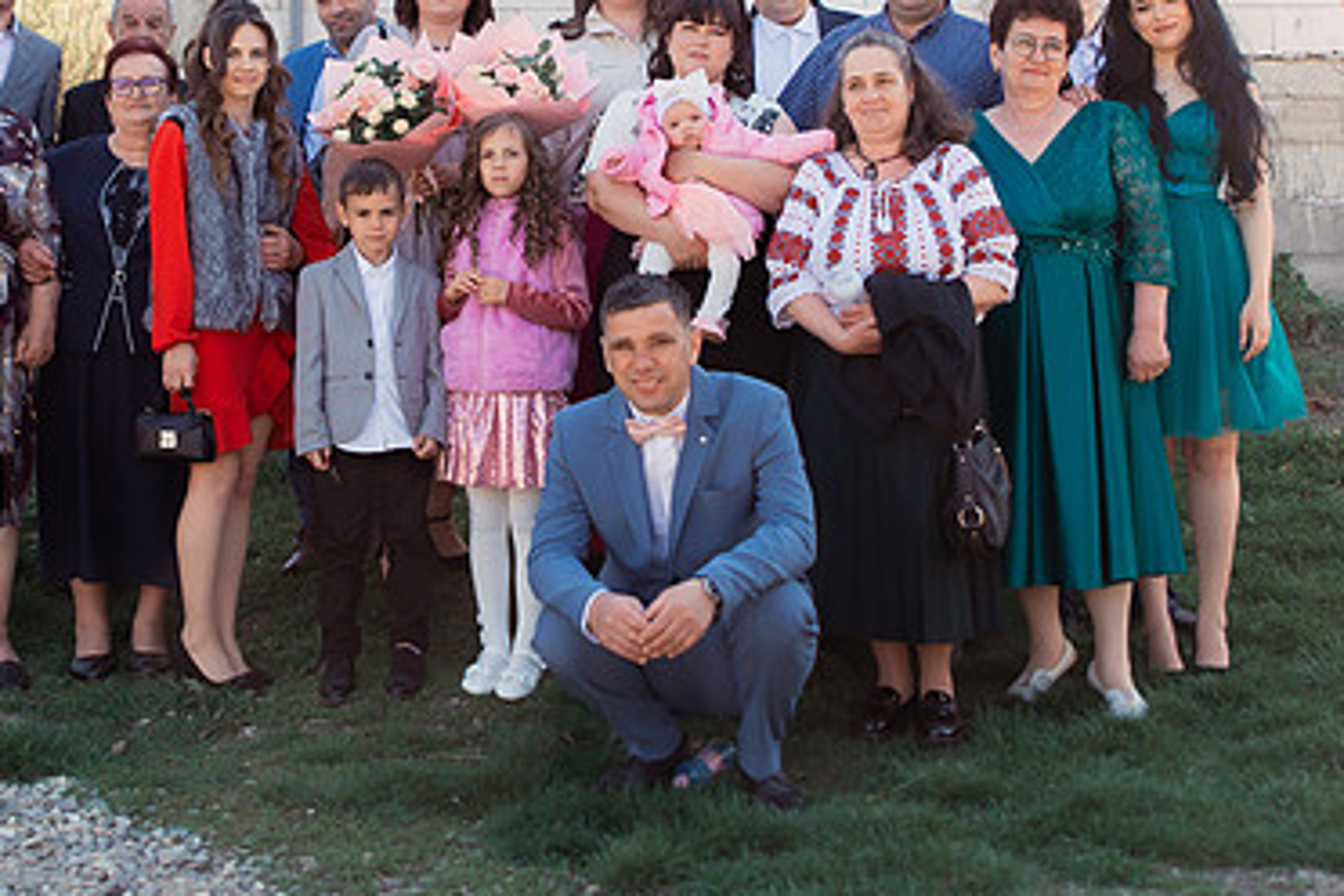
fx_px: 2352
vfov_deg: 21.1
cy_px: 106
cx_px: 451
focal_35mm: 63
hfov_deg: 31.6
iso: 250
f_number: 3.5
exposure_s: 1/500
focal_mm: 31
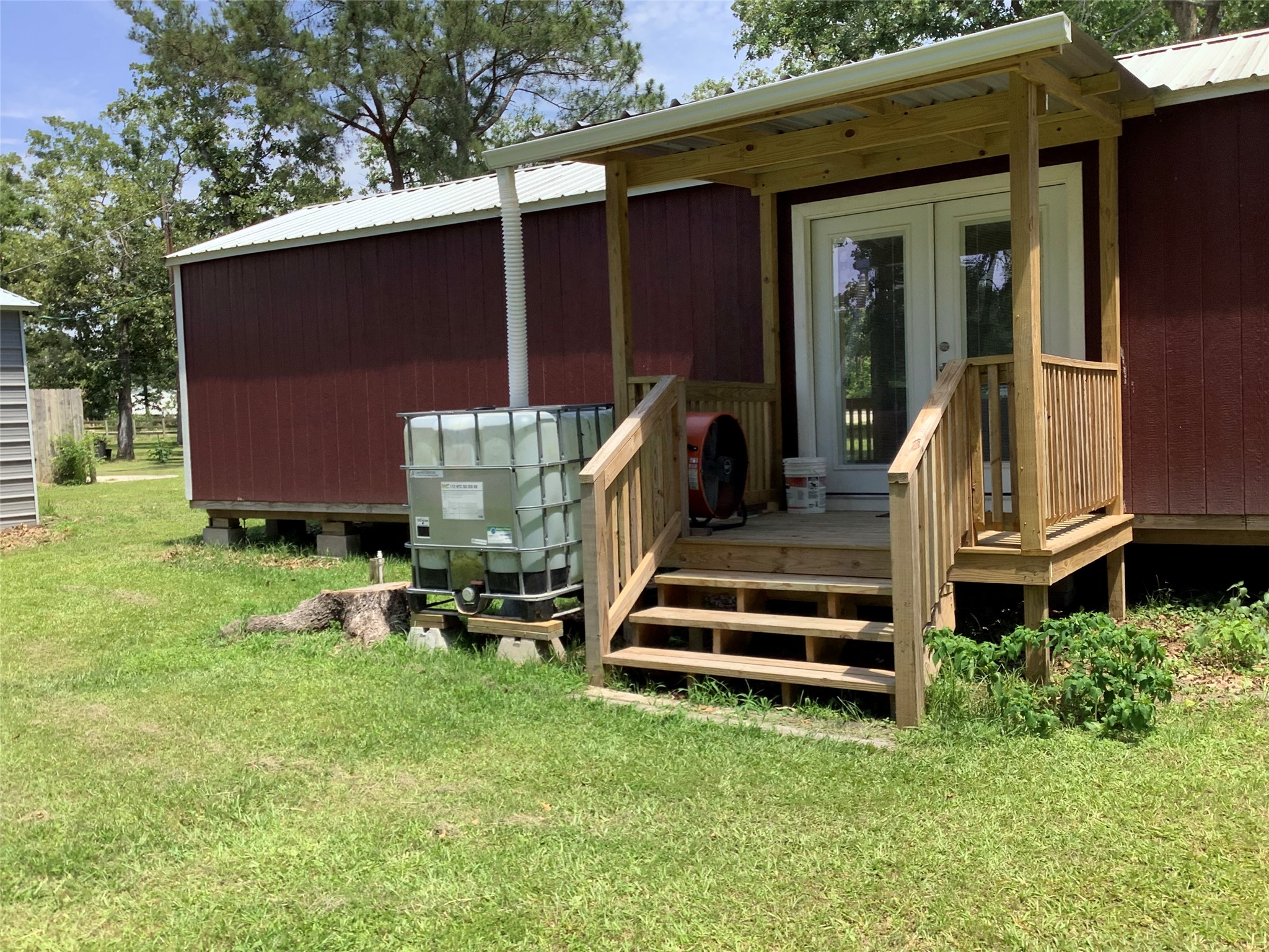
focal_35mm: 31
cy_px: 476
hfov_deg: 58.4
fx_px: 1136
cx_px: 634
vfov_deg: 45.4
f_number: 2.4
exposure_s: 1/416
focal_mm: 3.3
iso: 25
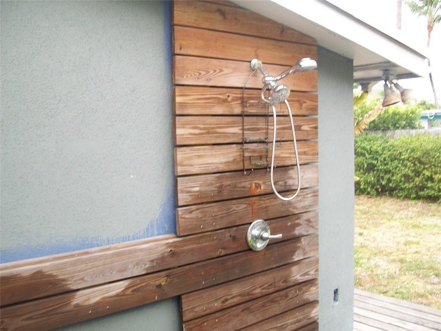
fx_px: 459
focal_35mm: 36
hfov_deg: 51.4
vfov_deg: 39.7
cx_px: 220
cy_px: 166
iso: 64
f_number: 2.7
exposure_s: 1/50
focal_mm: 6
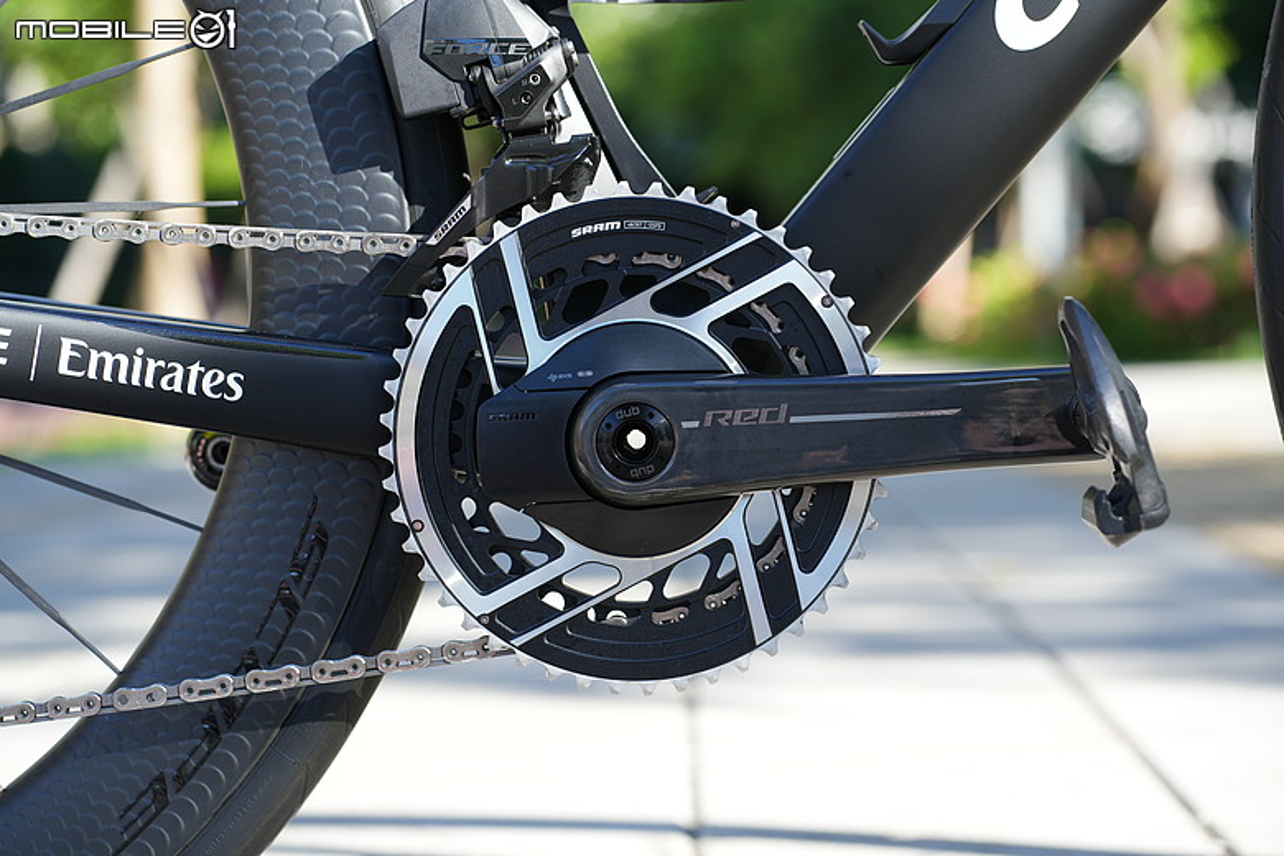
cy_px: 428
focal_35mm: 85
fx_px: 3031
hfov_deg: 23.9
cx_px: 642
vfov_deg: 16.1
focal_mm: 85
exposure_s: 1/100
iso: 100
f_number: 5
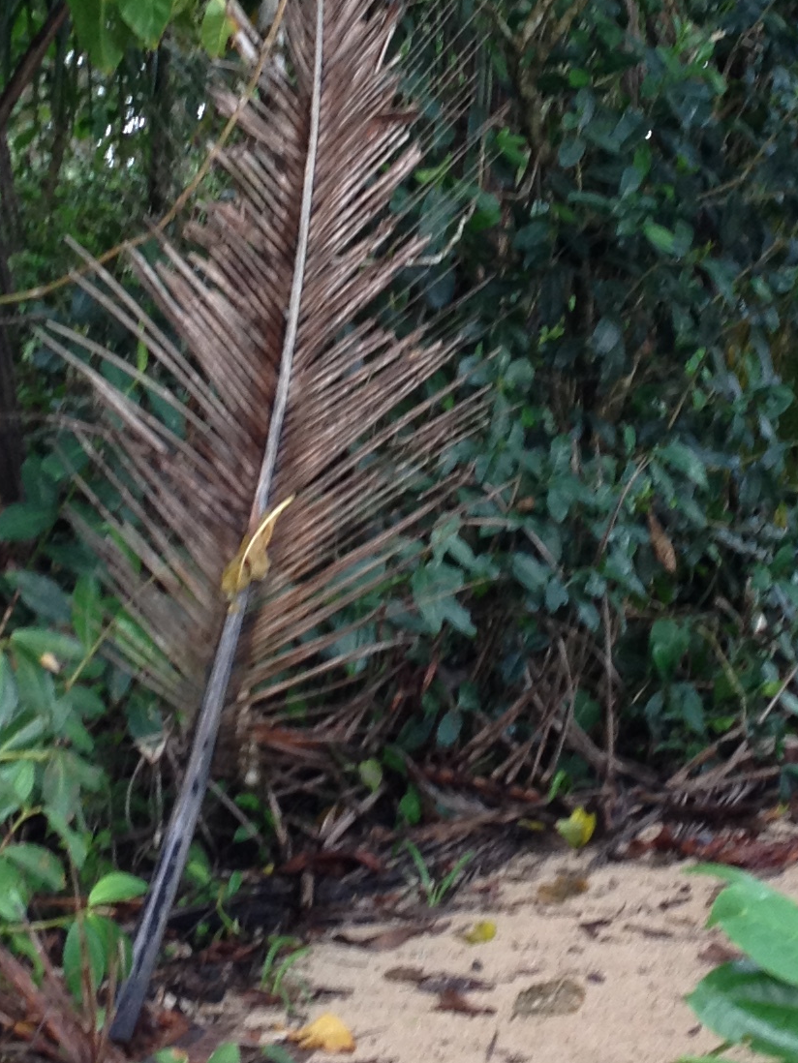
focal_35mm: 104
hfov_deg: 14.2
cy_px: 272
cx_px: 483
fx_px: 3195
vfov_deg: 18.8
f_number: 2.4
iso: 50
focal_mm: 4.28
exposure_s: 1/24
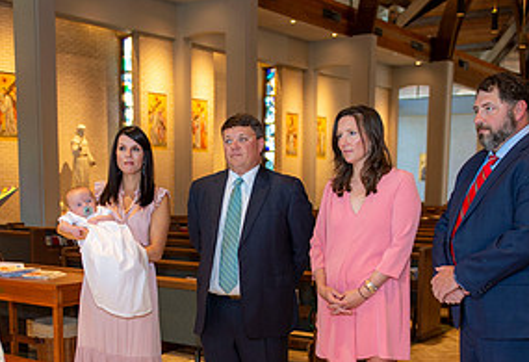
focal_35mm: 54
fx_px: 800
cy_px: 320
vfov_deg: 24.8
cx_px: 222
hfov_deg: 36.5
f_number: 2.8
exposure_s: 1/100
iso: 720
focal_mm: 26
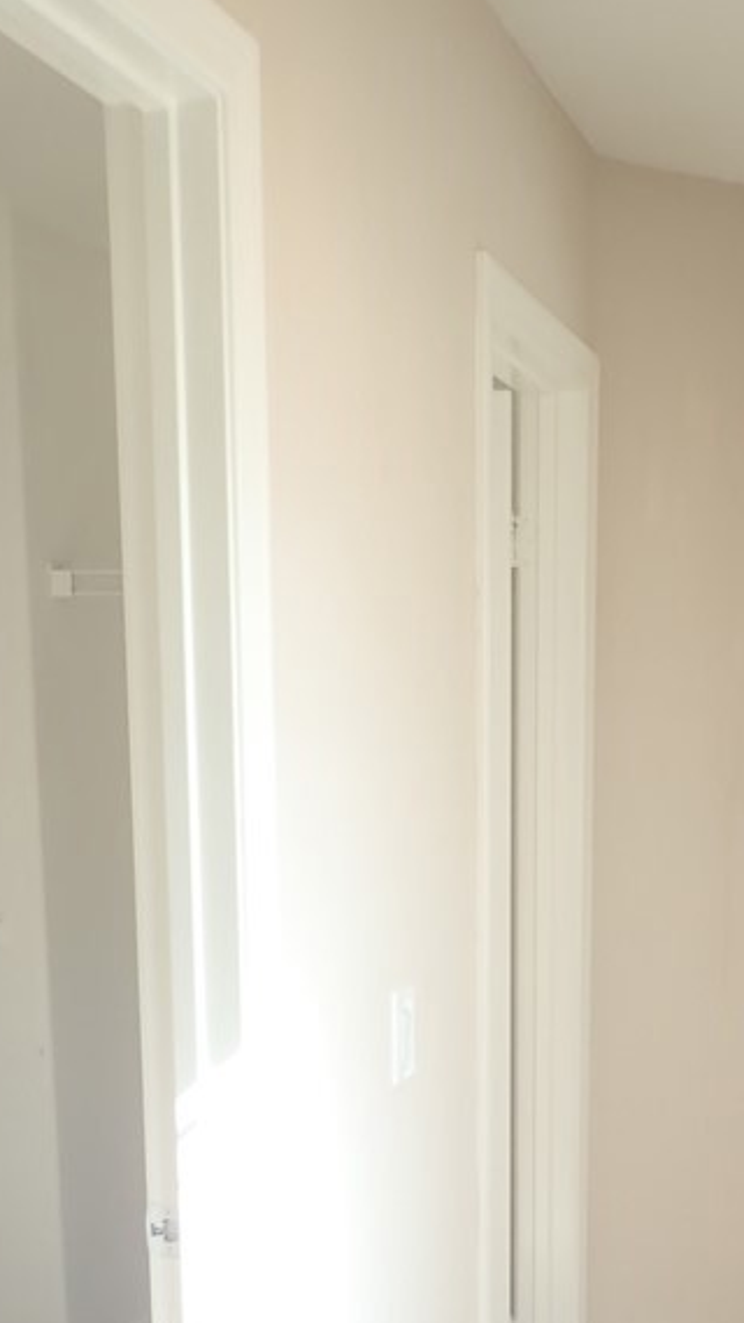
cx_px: 560
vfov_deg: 39.9
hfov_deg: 24.2
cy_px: 1116
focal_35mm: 49
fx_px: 1719
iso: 100
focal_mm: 4.5
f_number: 2
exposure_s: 1/60
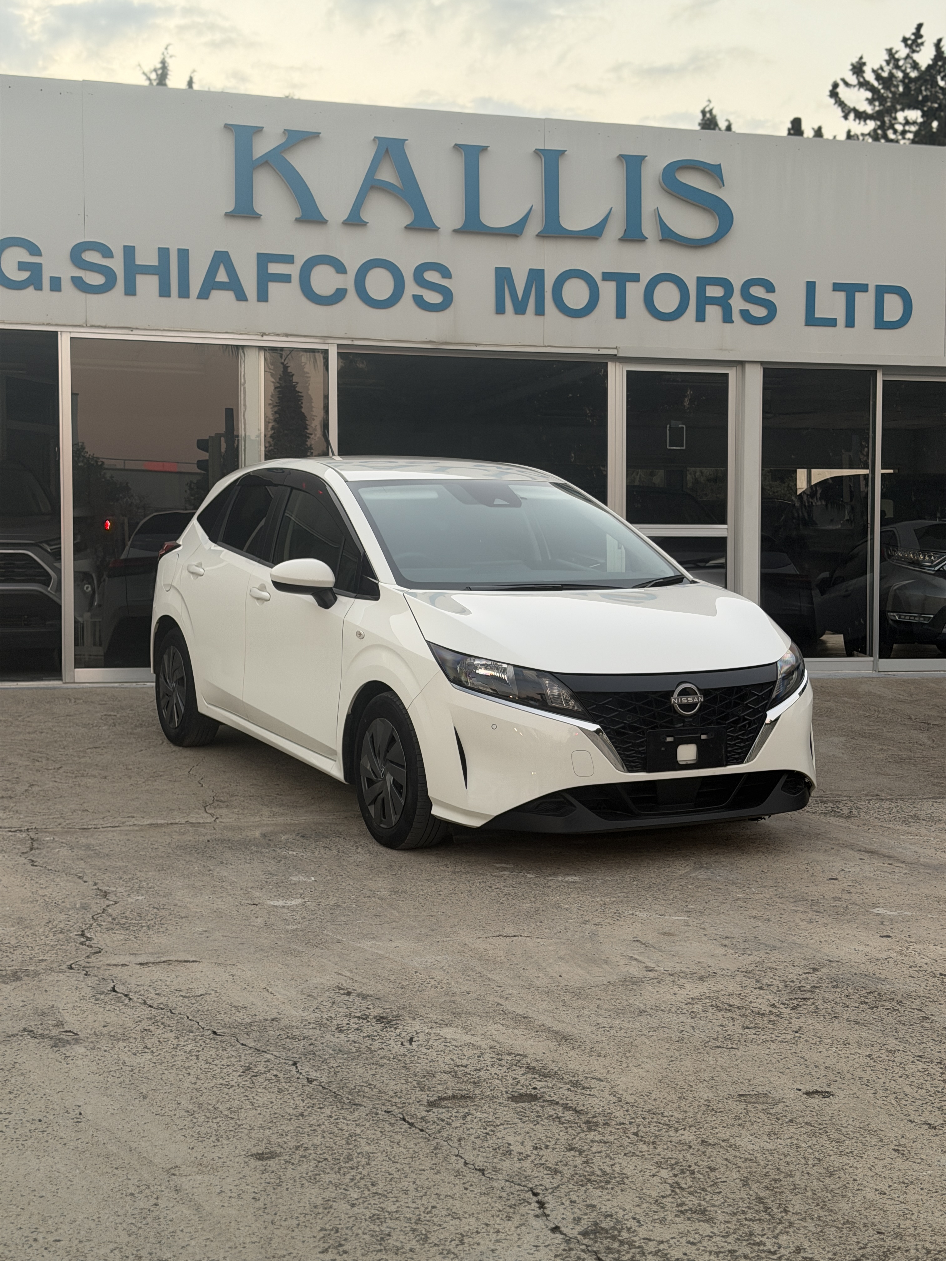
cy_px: 630
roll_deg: -0.5
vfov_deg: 39.7
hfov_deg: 30.3
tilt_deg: -1.2
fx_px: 1749
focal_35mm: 48
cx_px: 473
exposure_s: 1/60
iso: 125
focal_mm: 6.76
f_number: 1.78
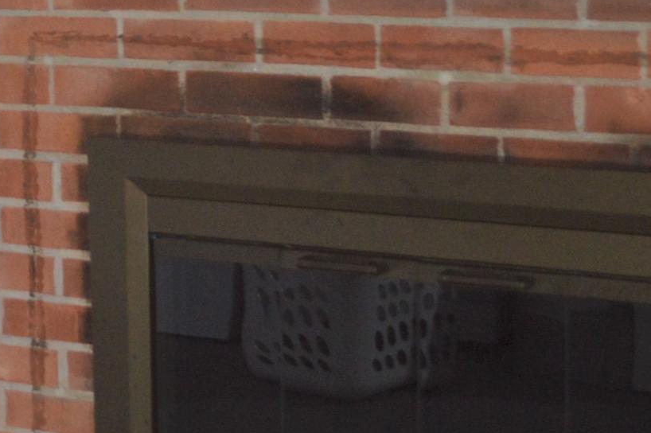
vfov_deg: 12.4
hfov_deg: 17.1
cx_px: -282
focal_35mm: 110
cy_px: 70
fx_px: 1988
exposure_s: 1/60
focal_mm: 20
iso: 400
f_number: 3.8
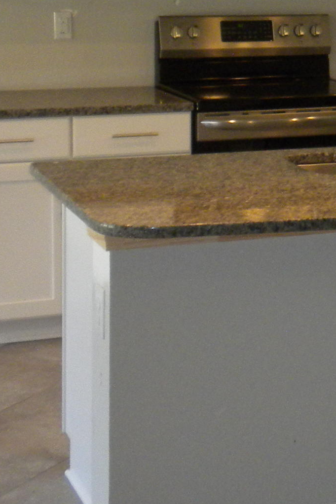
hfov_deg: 11.5
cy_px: 0
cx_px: 552
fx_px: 1582
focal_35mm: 113
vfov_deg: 17.7
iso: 231
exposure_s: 1/67.3
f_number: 3.5
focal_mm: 6.6
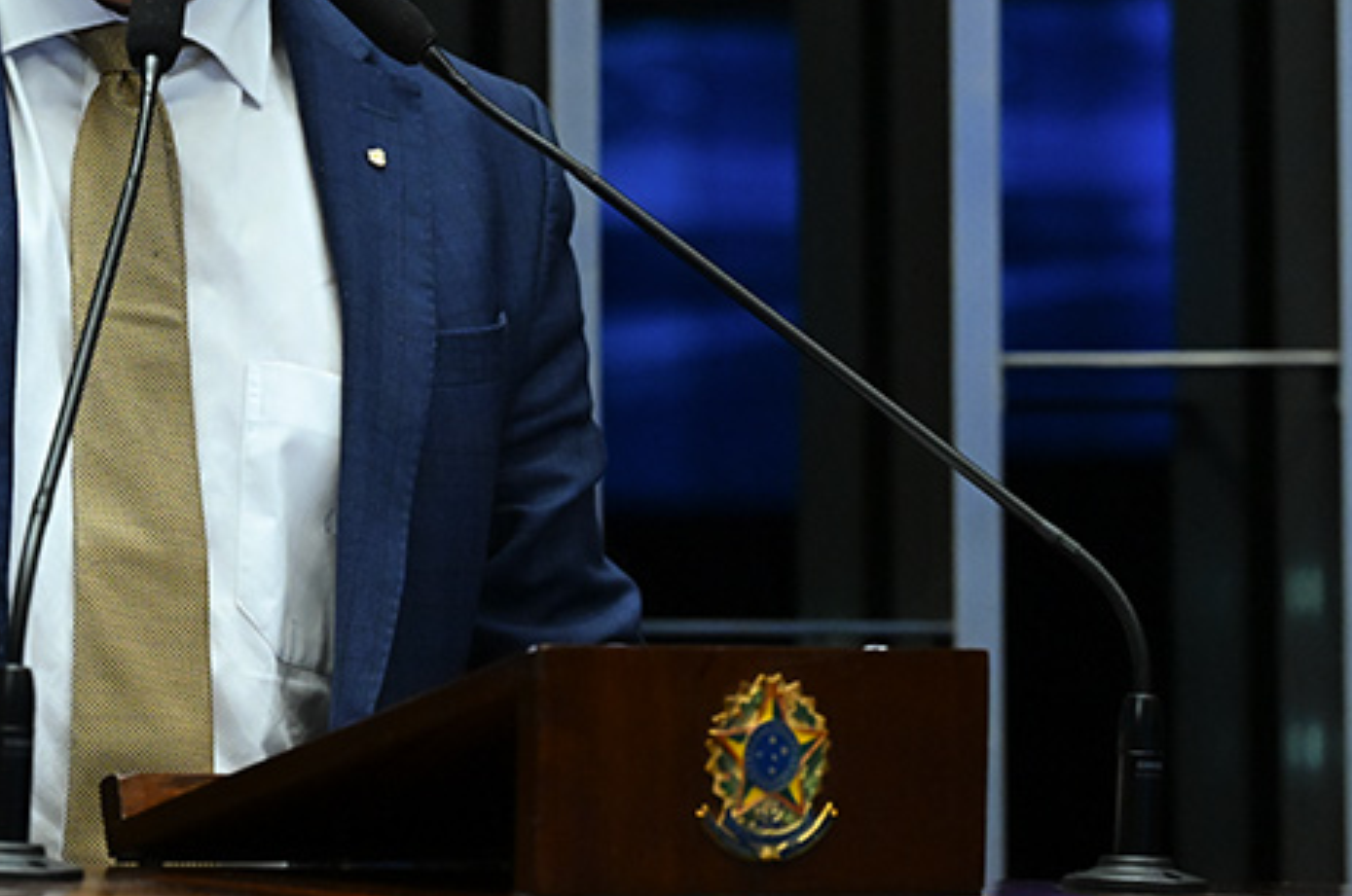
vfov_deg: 5.9
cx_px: 298
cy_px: 134
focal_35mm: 232
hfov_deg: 8.9
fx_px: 8698
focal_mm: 125
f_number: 5
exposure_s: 1/160
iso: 5000
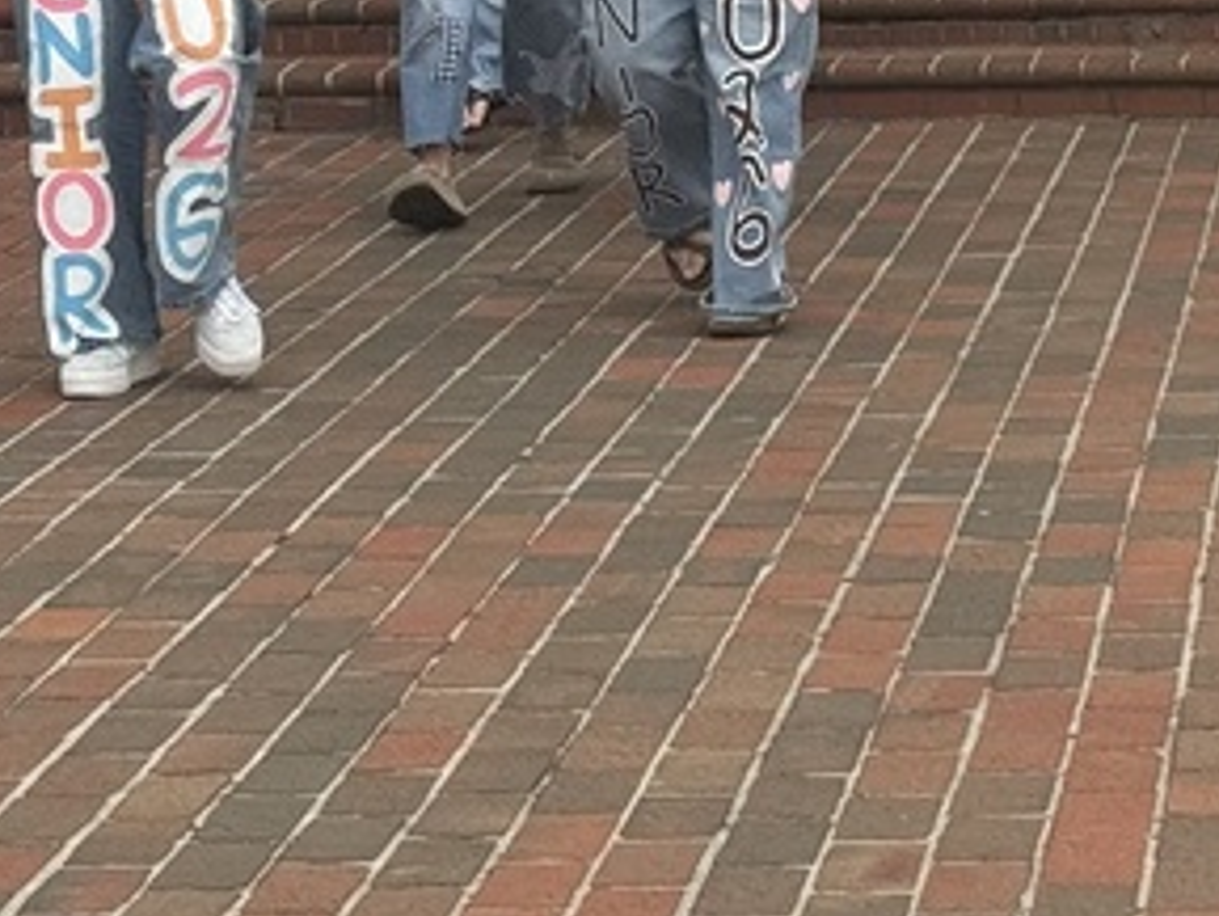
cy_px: -498
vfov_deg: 8.5
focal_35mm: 170
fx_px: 5989
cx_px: 785
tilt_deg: +1.5
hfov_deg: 11.6
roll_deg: +1.3
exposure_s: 1/2494
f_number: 1.78
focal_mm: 6.76
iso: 80
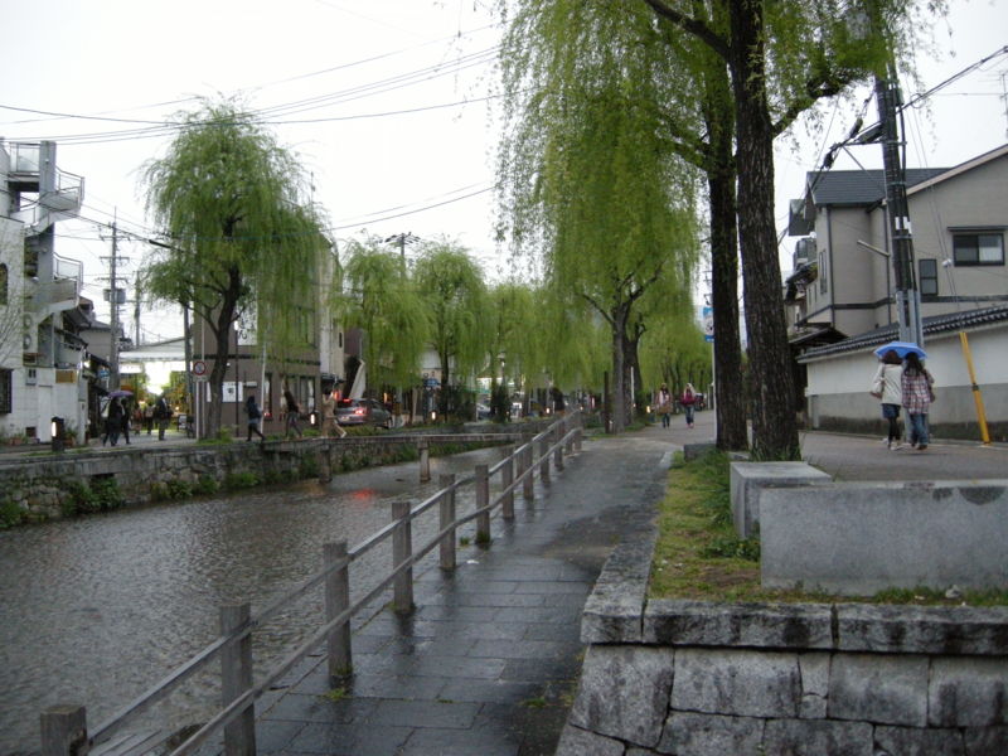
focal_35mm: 35
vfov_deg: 40.7
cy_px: 378
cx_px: 504
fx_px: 1019
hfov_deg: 52.6
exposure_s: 1/55
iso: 400
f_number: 2.7
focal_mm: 7.5
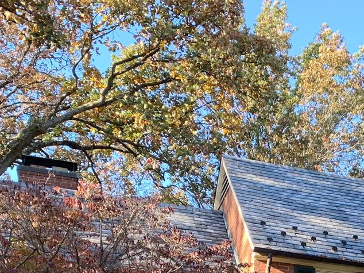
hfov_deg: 22.0
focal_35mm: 84
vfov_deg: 16.1
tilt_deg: +8.0
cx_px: 401
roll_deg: -0.8
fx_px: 883
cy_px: 410
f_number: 1.8
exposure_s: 1/121
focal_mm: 4.25
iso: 32
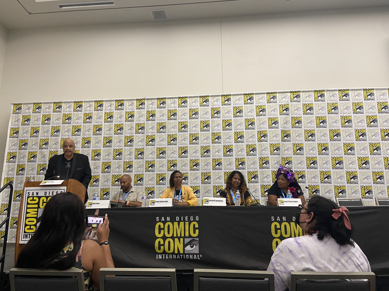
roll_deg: +0.6
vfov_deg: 53.1
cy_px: 146
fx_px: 292
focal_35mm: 26
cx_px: 194
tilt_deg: +10.6
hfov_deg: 67.3
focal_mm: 4.25
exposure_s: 1/60
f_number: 1.8
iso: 200
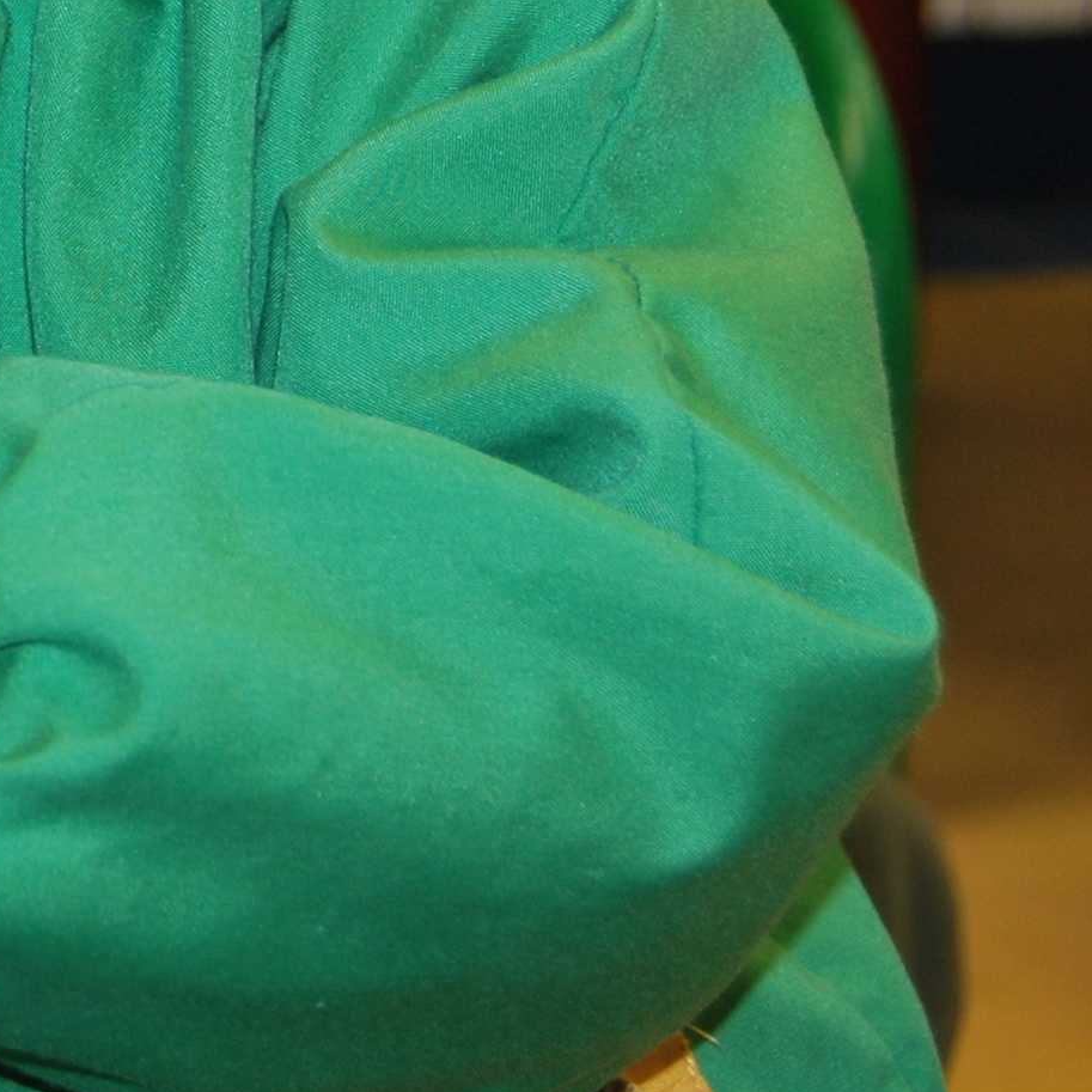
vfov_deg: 10.3
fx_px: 5989
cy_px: -157
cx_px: -551
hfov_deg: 10.1
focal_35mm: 168
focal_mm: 31
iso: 200
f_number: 4.5
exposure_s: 1/60
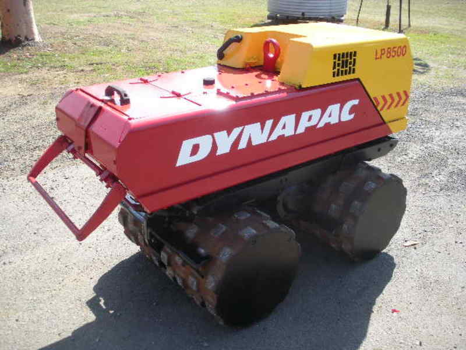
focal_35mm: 36
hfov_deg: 51.4
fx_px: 485
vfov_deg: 39.7
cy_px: 175
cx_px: 233
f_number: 3.5
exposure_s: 1/180
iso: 64
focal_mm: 6.3
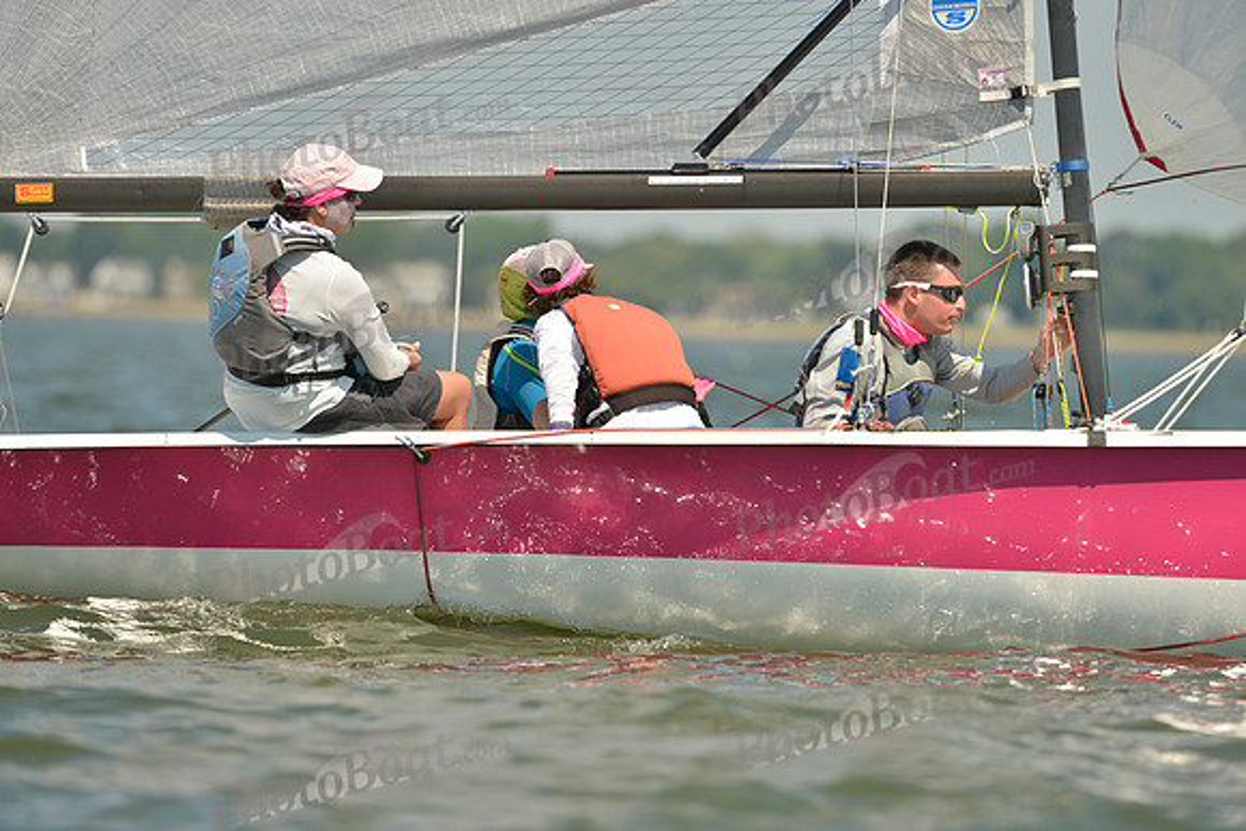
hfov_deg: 5.2
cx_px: 623
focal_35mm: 400
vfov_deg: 3.4
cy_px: 416
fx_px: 13847
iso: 200
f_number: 6.3
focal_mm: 400
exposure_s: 1/1000
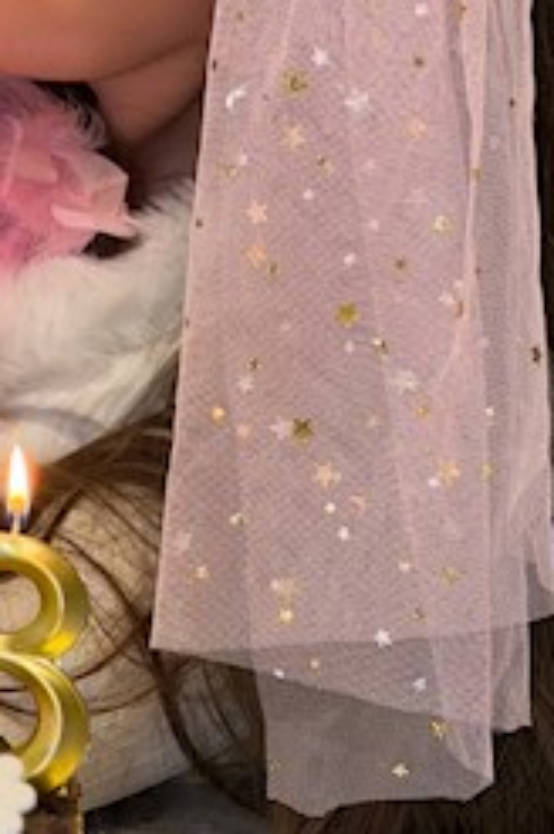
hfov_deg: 10.0
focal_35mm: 135
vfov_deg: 15.1
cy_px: 184
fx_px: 3125
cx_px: -132
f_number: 1.78
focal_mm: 6.76
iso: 100
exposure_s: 1/50
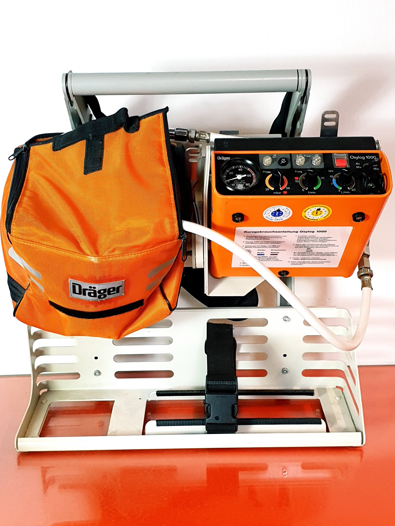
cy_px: 257
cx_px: 194
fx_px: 411
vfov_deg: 65.3
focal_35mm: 27
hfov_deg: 51.4
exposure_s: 1/50
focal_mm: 4.3
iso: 160
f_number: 2.4
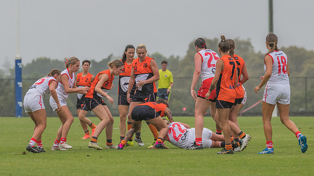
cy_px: 63
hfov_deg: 4.8
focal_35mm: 448
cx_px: 122
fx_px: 3730
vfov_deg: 2.7
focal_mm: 300
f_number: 7.1
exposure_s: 1/2000
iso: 800
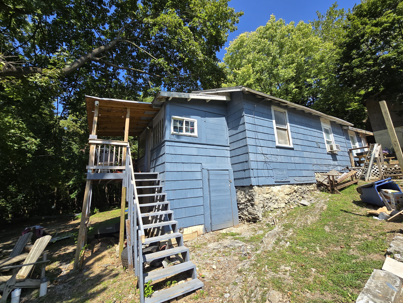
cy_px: 145
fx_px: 163
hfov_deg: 102.1
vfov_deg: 85.6
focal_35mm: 14
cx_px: 203
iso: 50
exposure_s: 1/1418
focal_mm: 2.2
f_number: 2.2
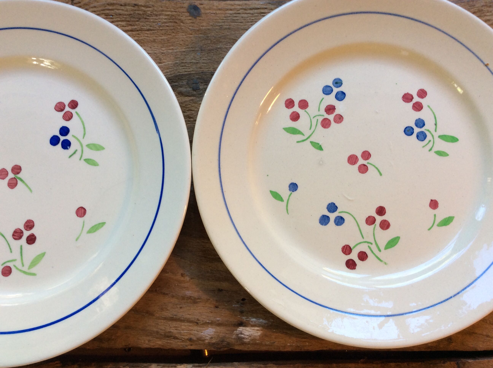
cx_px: 246
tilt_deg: -82.9
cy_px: 184
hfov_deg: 56.9
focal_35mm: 32
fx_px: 455
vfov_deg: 44.1
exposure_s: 1/33
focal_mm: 3.3
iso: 32
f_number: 2.4
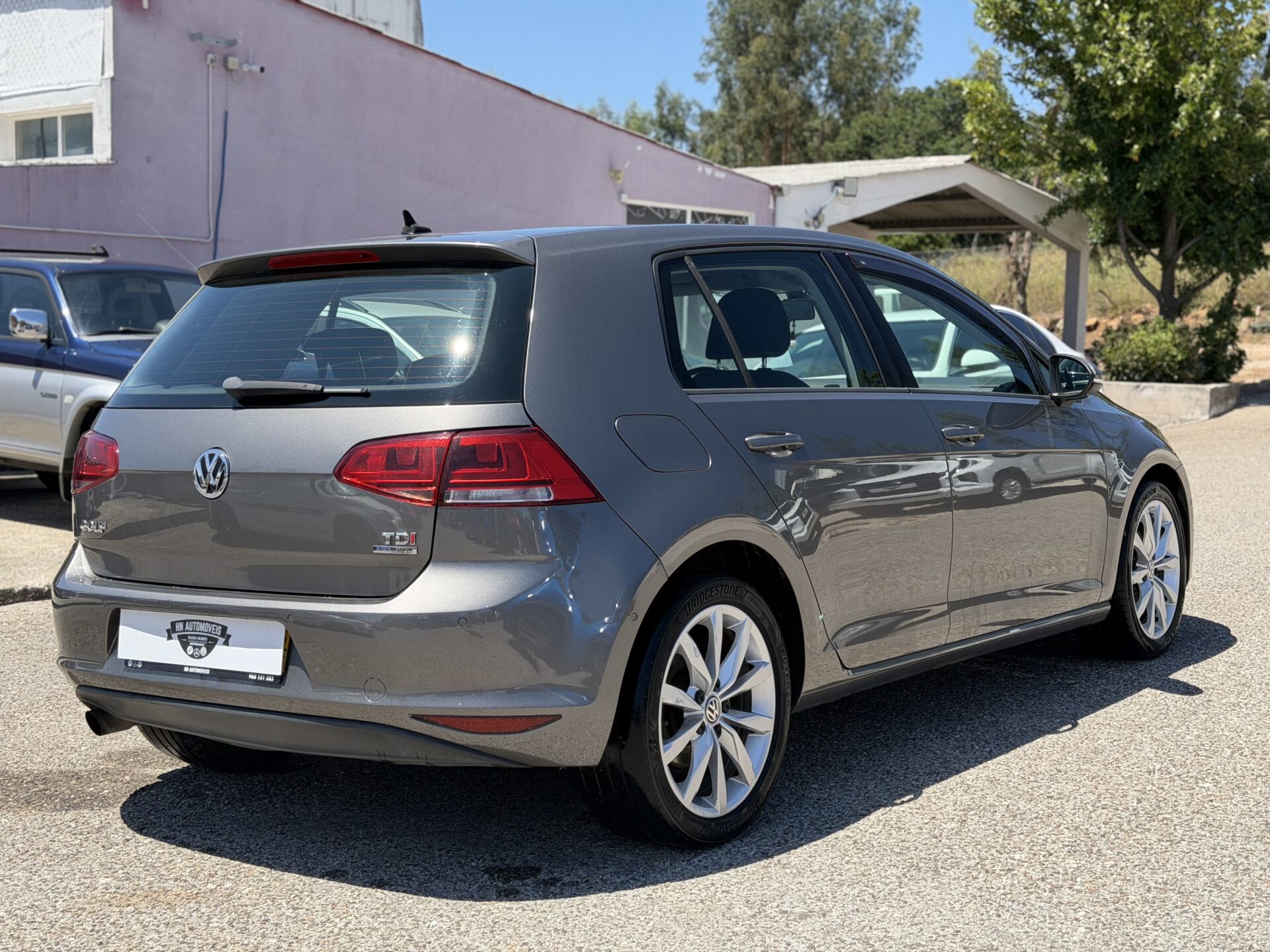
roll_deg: -2.3
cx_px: 635
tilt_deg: -3.9
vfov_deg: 30.3
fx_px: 1761
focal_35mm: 48
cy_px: 476
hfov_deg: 39.7
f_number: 1.78
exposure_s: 1/2762
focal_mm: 6.76
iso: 100
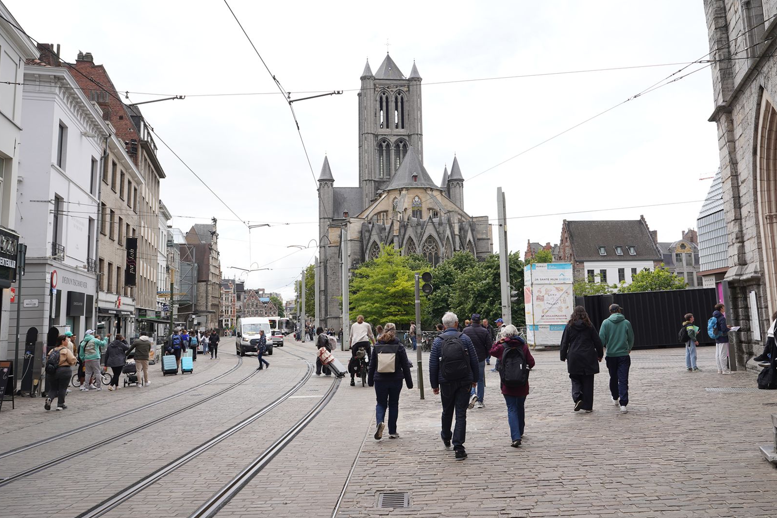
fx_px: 648
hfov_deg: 61.9
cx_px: 409
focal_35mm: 30
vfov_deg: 43.5
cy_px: 222
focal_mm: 24
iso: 100
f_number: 9
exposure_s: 1/100
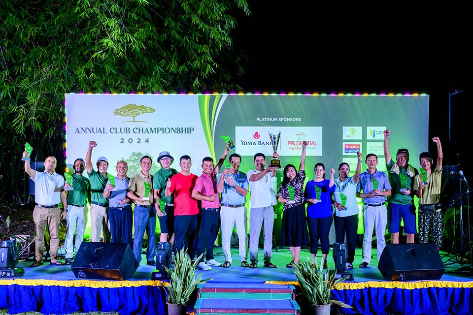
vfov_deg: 40.5
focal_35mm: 32
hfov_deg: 58.0
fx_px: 427
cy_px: 158
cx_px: 236
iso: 1600
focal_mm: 32.5
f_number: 4.5
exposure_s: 1/250
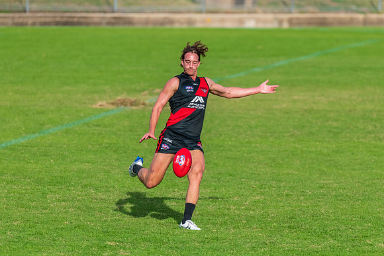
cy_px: 113
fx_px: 5068
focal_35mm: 475
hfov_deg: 4.3
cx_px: 201
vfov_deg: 2.9
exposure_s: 1/3200
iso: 1000
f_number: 6
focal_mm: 400
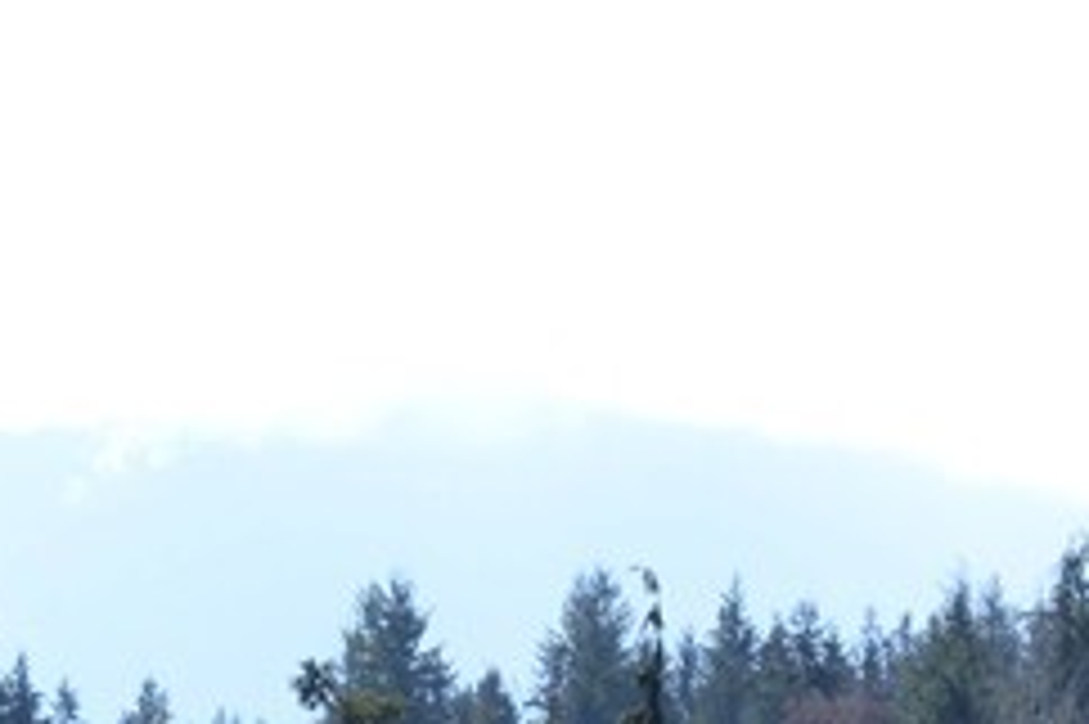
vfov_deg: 3.7
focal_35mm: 370
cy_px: 1021
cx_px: 2272
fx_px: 11192
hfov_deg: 5.4
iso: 400
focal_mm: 55
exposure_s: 1/250
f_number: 10
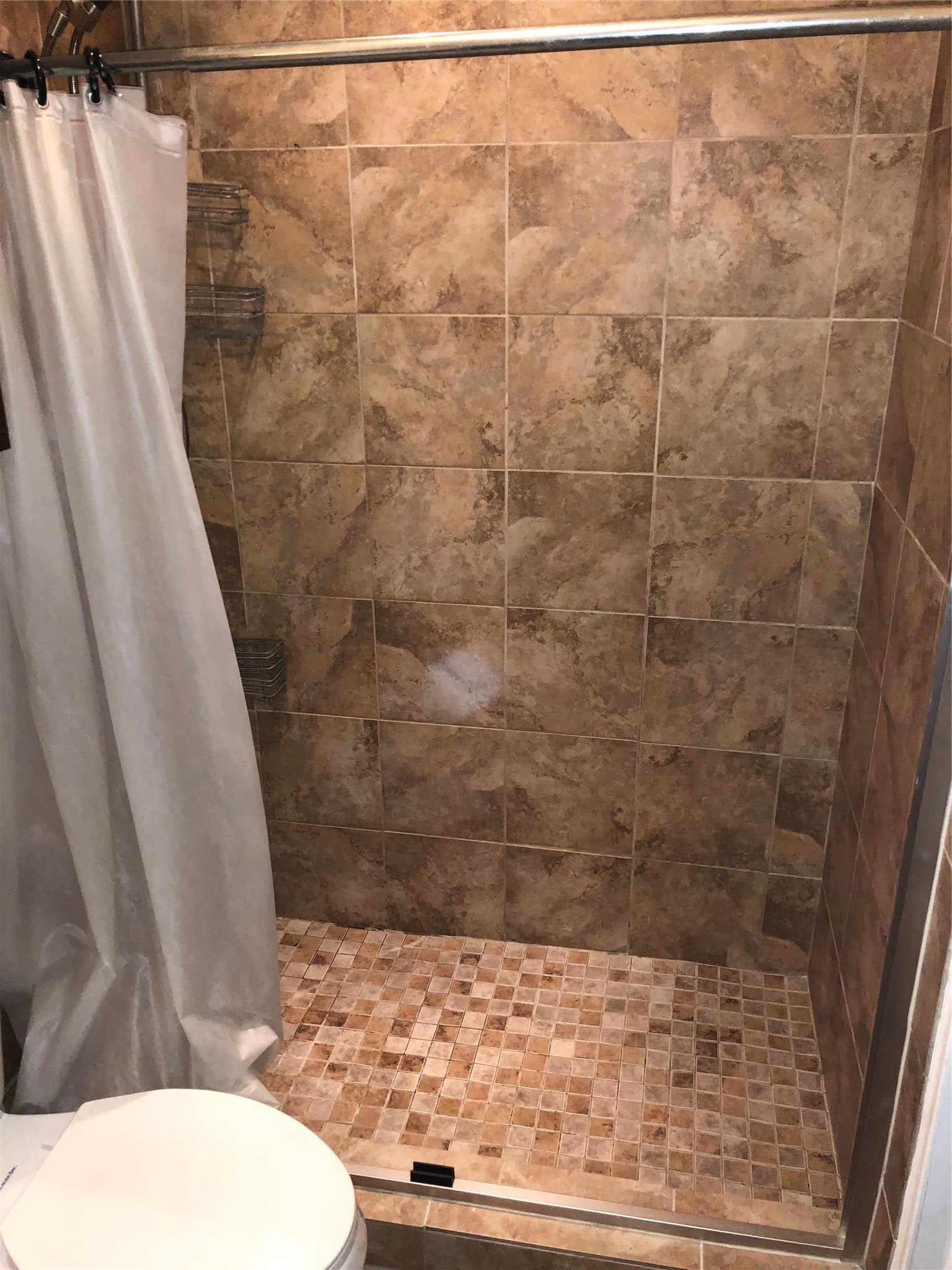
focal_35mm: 28
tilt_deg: -21.6
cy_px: 635
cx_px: 476
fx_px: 1027
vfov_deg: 63.4
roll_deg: +0.7
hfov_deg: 49.7
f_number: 1.8
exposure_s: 1/60
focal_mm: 4
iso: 160
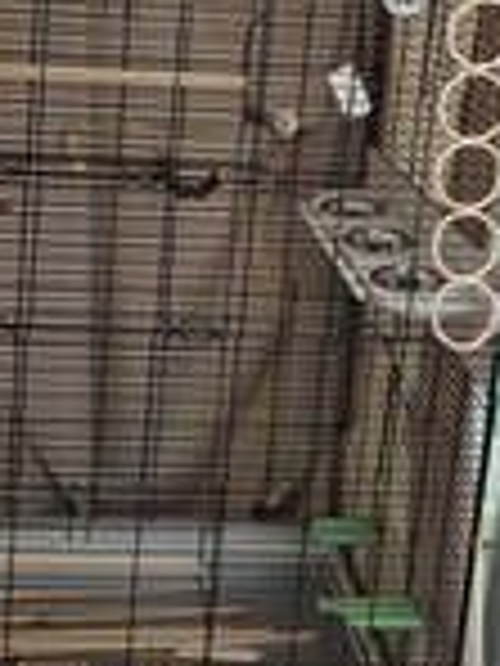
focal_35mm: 62
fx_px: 1194
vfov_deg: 30.0
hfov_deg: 23.4
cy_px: 86
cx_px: 113
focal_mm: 5.4
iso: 200
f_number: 1.8
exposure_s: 1/100
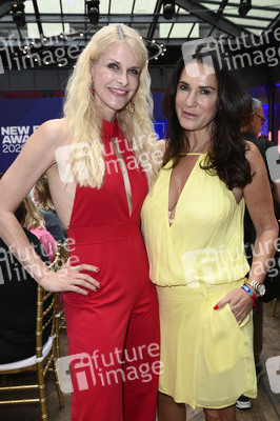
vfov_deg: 53.2
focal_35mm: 36
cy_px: 210
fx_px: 421
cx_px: 140
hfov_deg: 36.8
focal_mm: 36
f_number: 5.6
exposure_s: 1/100
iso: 1000
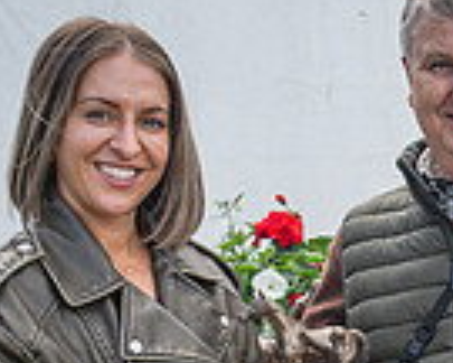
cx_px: 632
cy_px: 491
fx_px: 1837
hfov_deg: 13.4
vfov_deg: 11.0
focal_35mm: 137
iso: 50
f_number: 5
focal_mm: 24
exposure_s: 1/60
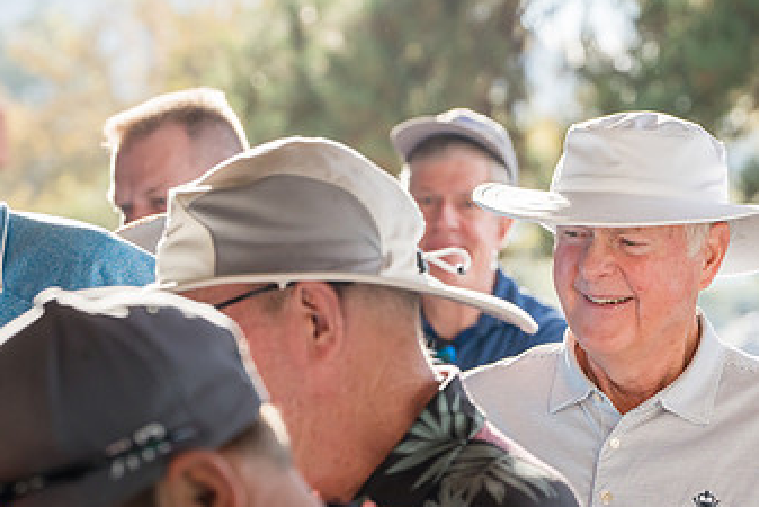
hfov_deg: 13.4
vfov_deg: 9.0
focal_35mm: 153
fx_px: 3227
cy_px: 395
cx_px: 561
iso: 500
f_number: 4.5
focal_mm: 89
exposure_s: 1/1250
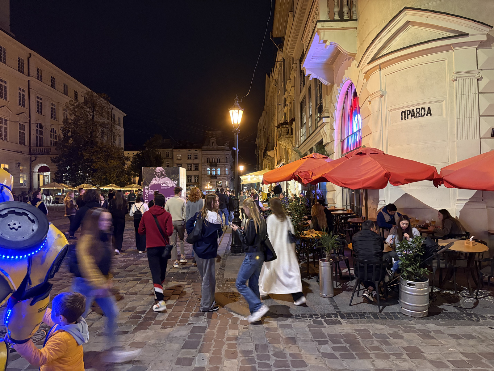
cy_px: 186
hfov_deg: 67.3
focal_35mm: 26
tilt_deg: +2.3
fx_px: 371
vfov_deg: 53.1
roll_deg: +1.4
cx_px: 247
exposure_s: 1/25
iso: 500
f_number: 1.6
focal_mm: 5.96
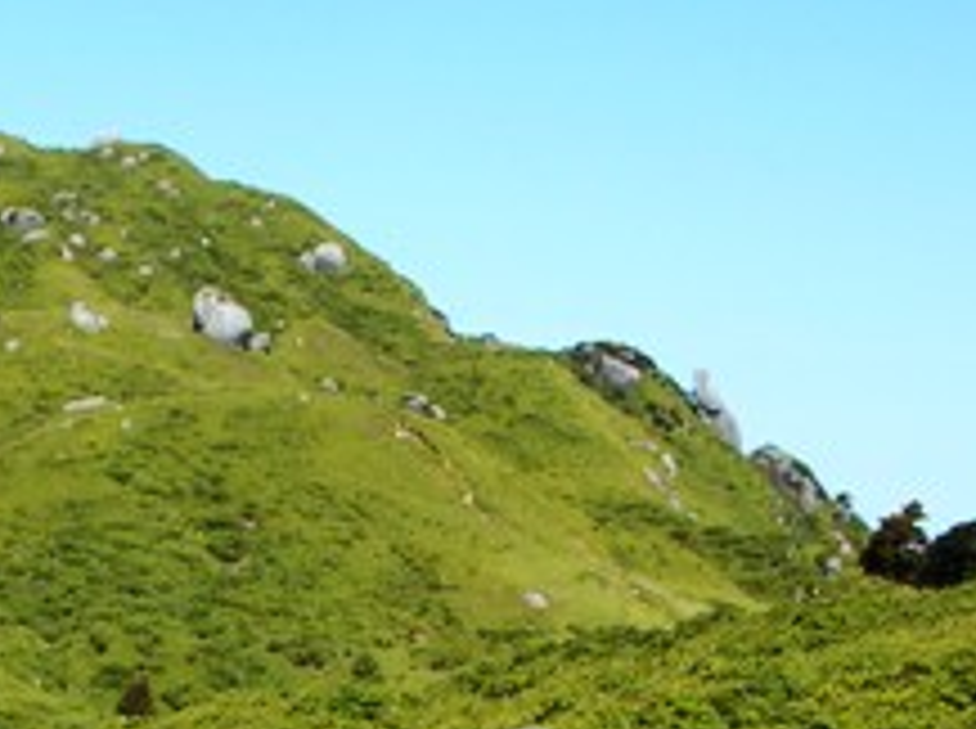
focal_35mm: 92
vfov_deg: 15.7
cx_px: 180
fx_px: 2590
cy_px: 754
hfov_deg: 21.1
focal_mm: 5.8
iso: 50
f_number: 5.6
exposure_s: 1/220
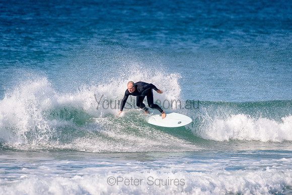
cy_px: 77
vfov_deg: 2.2
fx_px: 4970
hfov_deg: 3.4
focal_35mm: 613
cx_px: 153
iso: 360
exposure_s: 1/1000
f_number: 5.6
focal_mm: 500
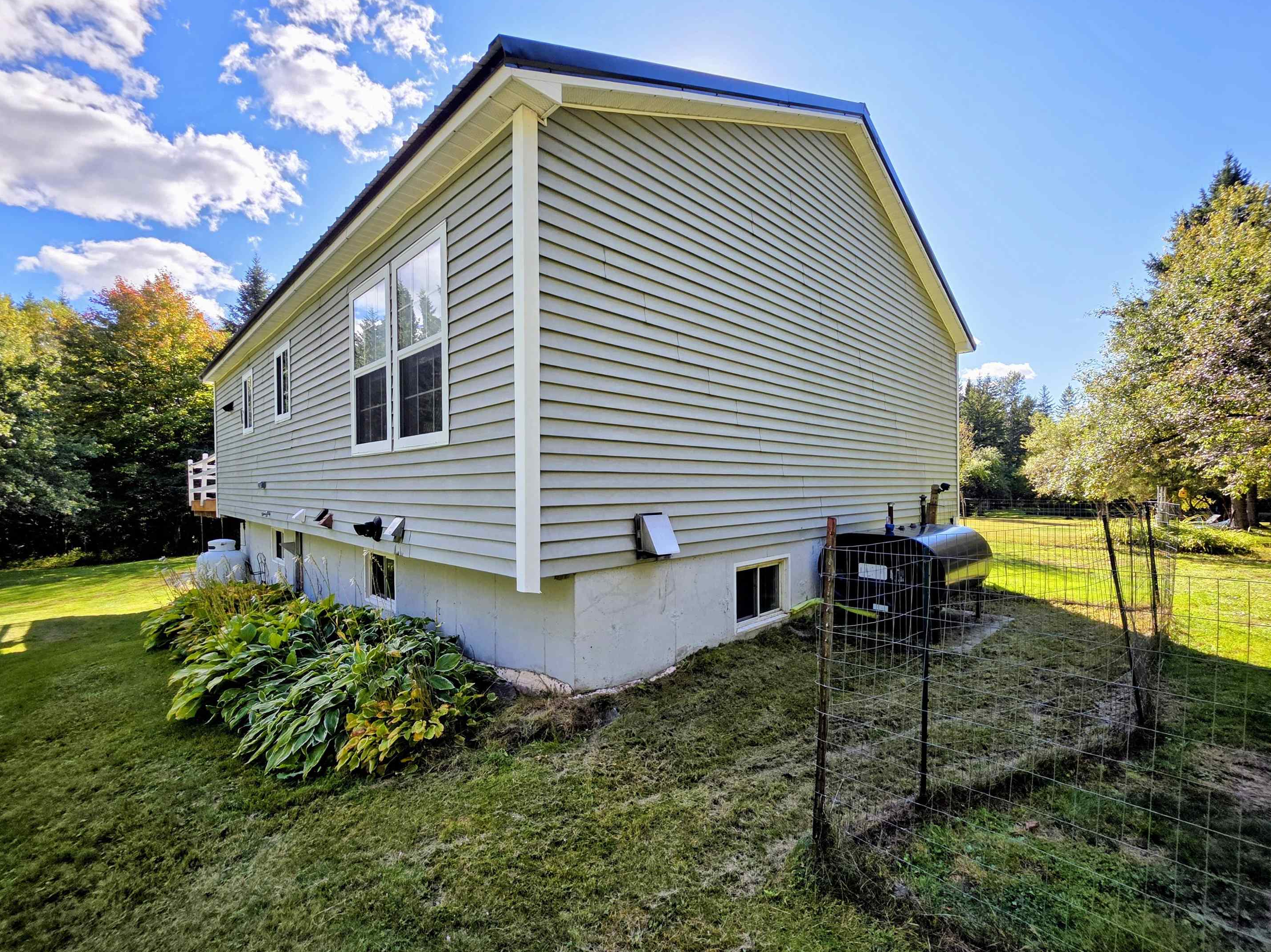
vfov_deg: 85.6
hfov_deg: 102.1
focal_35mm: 14
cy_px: 494
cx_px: 634
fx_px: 514
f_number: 1.9
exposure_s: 1/942
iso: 40
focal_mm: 2.2
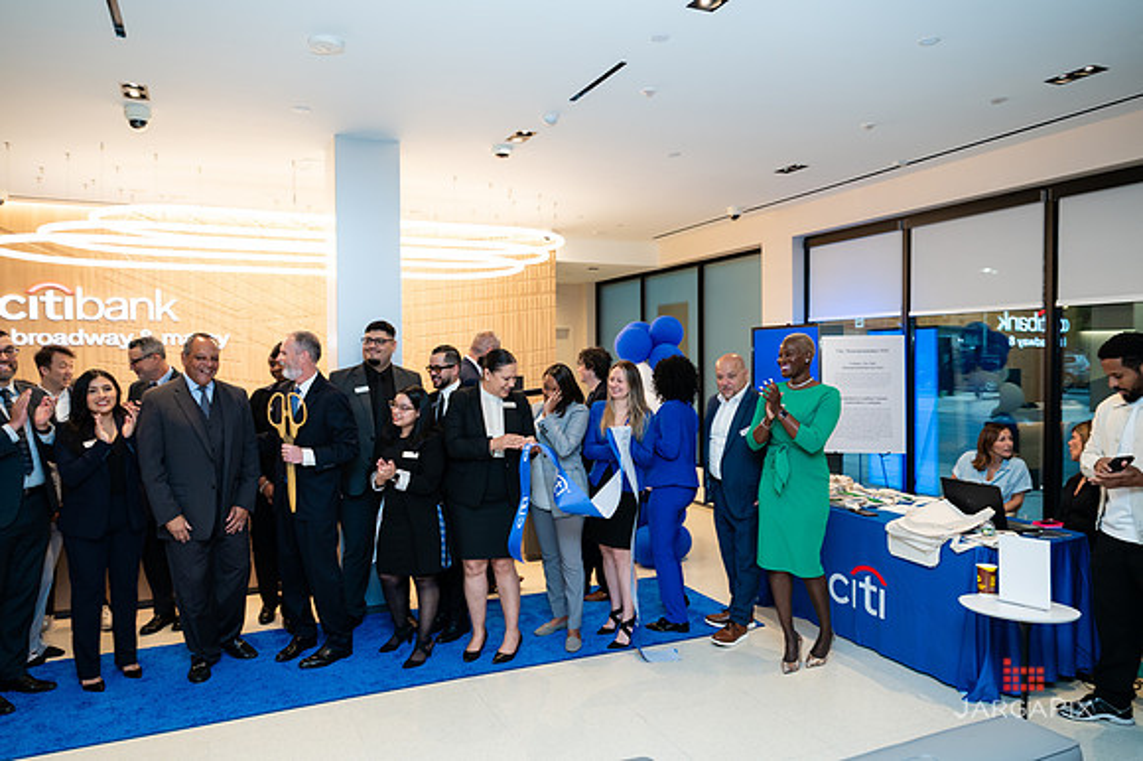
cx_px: 572
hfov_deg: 71.6
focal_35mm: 25
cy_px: 380
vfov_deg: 51.3
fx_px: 793
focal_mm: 24
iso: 400
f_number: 4
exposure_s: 1/160
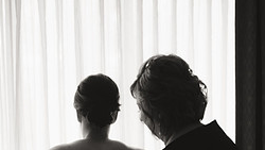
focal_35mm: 94
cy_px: 212
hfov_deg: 22.7
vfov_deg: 12.4
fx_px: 661
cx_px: 115
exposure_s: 1/125
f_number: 2.8
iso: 4000
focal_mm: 50
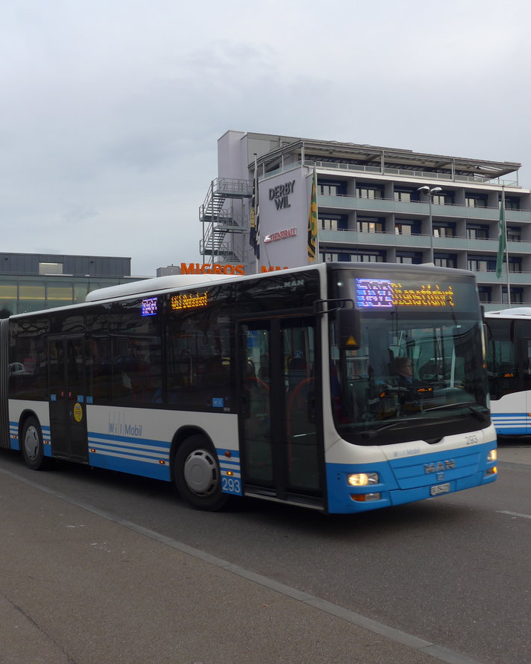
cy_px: 331
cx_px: 245
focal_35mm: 38
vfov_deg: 47.9
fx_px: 747
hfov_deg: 39.1
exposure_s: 1/160
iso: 80
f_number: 2.8
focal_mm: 6
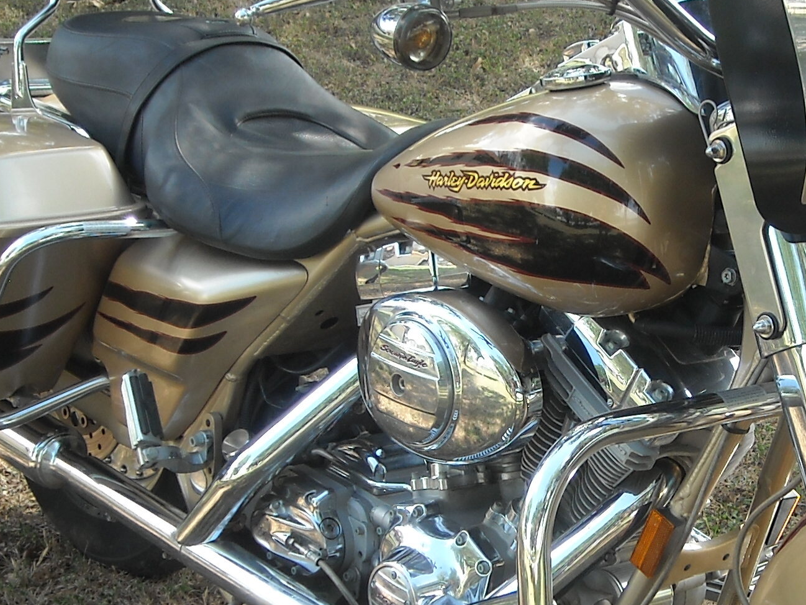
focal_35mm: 88
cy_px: 369
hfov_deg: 22.2
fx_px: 2049
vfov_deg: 16.8
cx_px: 527
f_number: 2.8
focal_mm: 5.7
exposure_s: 1/141
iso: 64
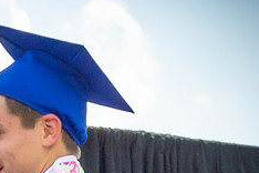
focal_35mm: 268
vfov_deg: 4.9
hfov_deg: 7.7
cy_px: 542
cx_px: 47
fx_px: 1928
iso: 200
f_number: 7.1
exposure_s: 1/800
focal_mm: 22
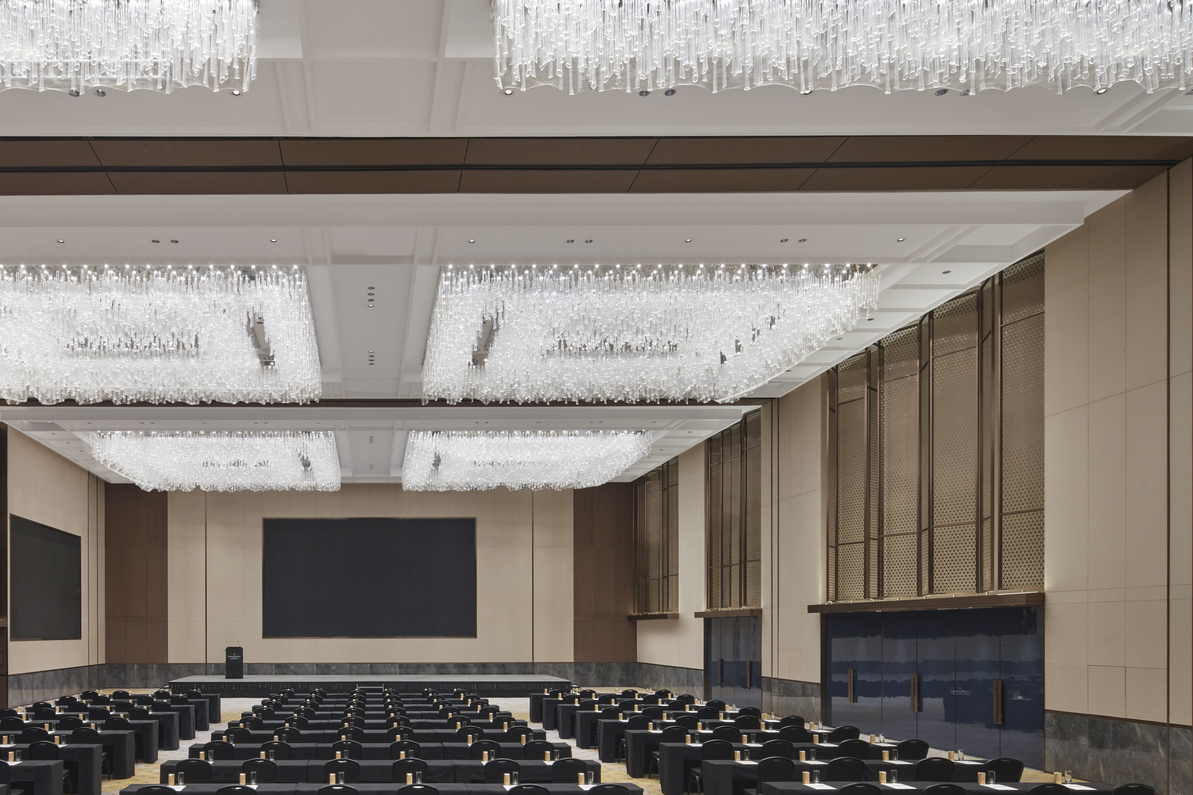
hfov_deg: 67.2
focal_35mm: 26
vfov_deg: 48.9
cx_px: 384
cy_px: 512
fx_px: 862
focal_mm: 17
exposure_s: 1/8
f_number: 11
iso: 400
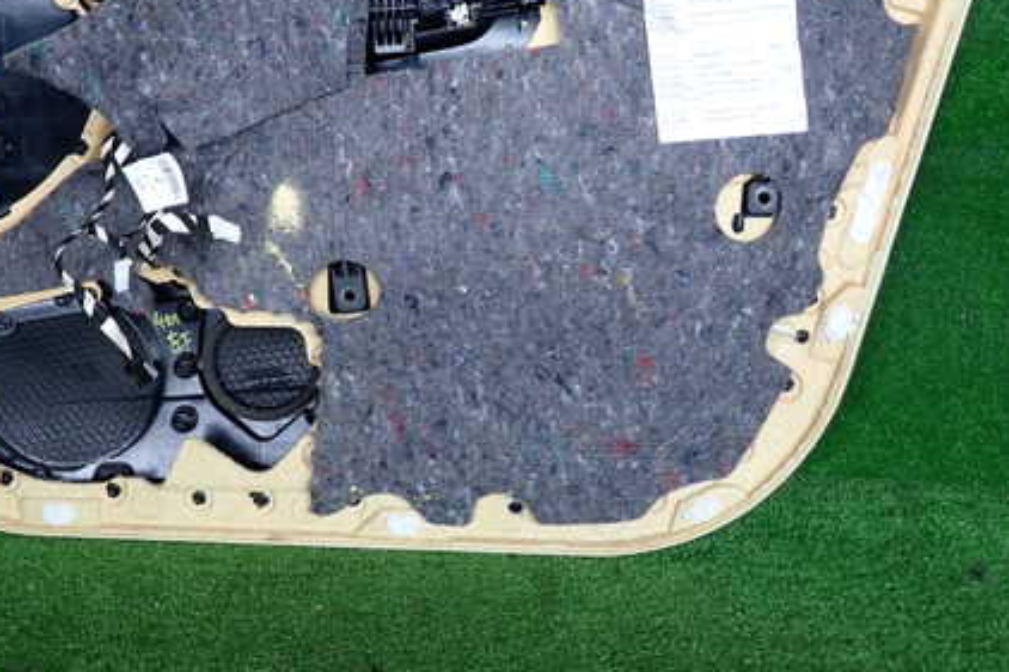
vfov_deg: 35.5
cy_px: 215
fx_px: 1037
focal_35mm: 37
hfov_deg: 51.6
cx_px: 416
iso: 125
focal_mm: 4.5
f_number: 2
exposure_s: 1/125
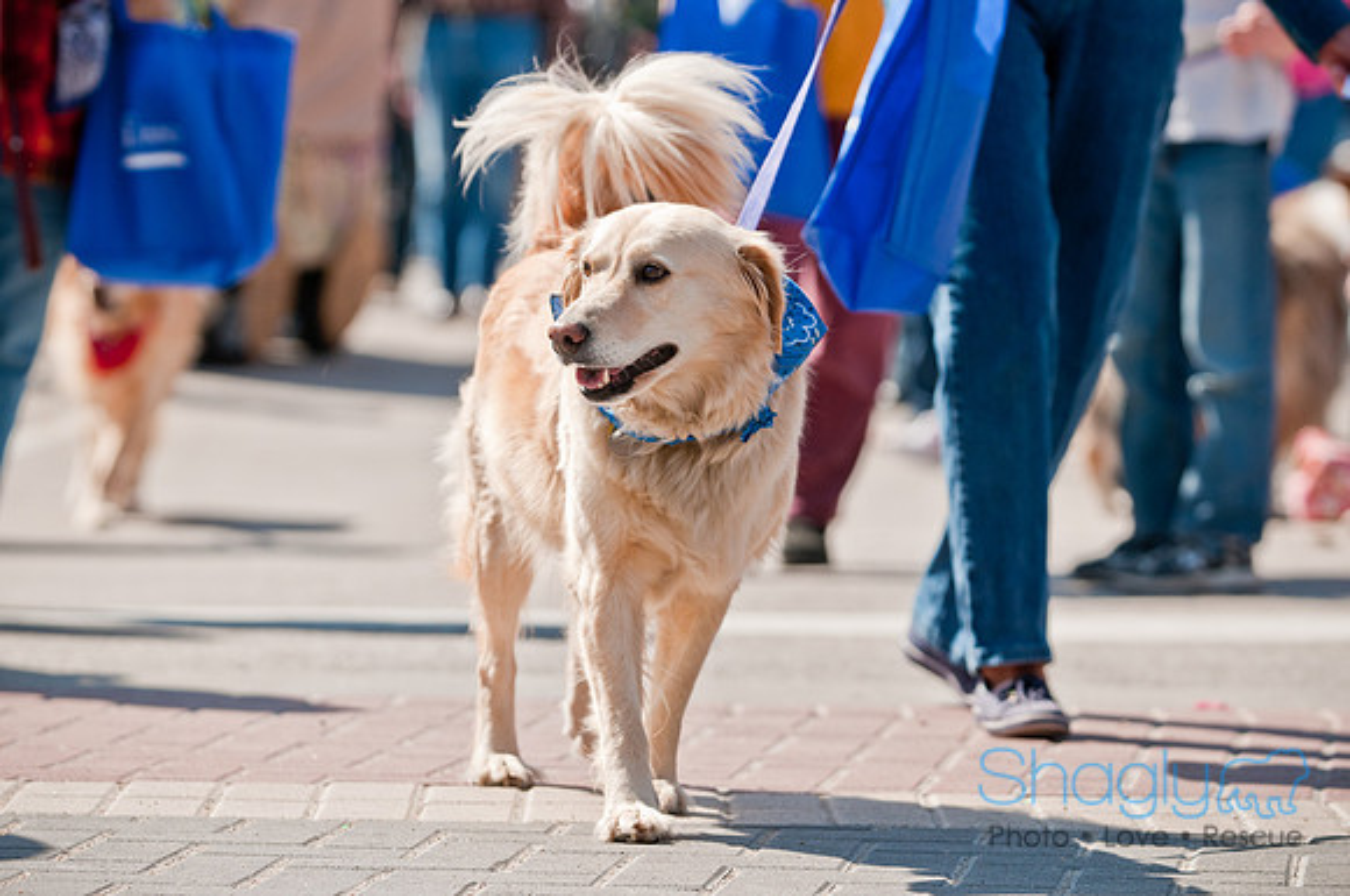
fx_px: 7302
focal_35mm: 195
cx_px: 675
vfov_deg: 7.0
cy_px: 448
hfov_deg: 10.6
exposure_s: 1/1250
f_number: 4
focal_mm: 130
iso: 200
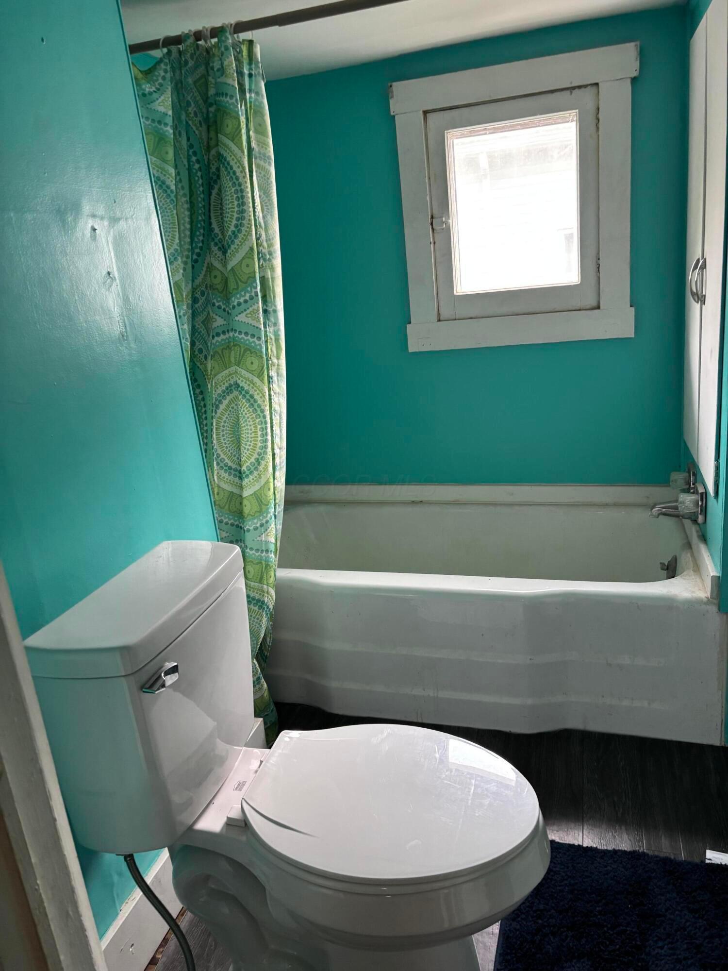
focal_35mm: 26
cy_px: 486
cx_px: 364
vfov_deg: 67.3
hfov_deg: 53.1
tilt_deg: -18.0
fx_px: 729
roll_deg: +5.8
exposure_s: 1/60
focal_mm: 5.96
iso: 160
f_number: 1.6
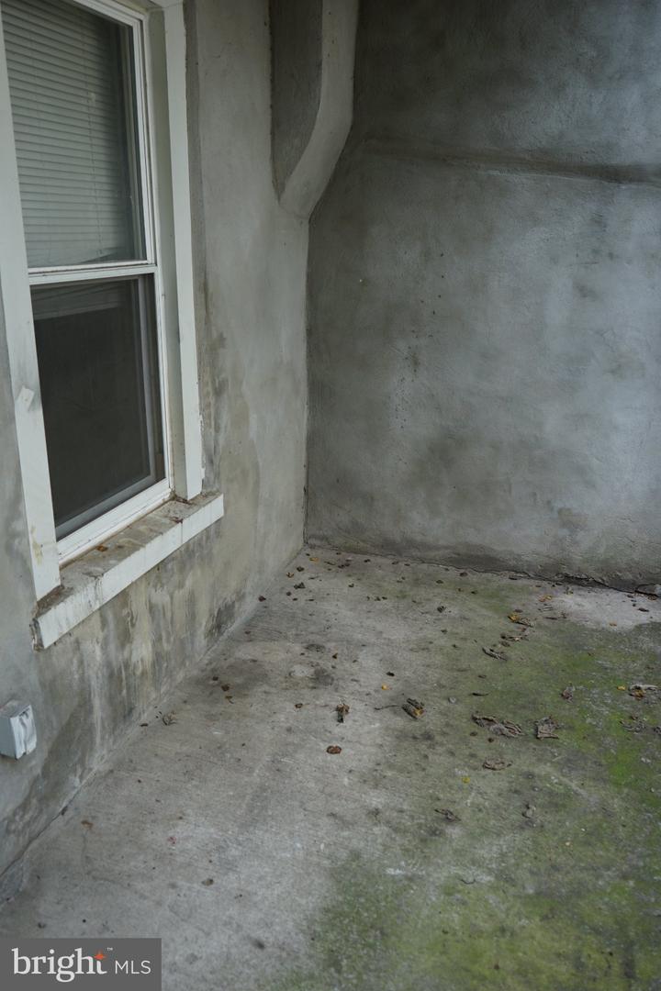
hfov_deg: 46.4
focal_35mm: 28
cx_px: 330
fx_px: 771
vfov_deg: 65.5
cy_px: 496
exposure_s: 1/160
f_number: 4
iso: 160
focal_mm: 28
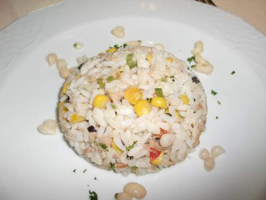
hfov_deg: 51.4
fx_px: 277
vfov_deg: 39.7
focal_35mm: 36
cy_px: 100
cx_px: 133
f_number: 2.9
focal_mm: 7.8
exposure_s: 1/60
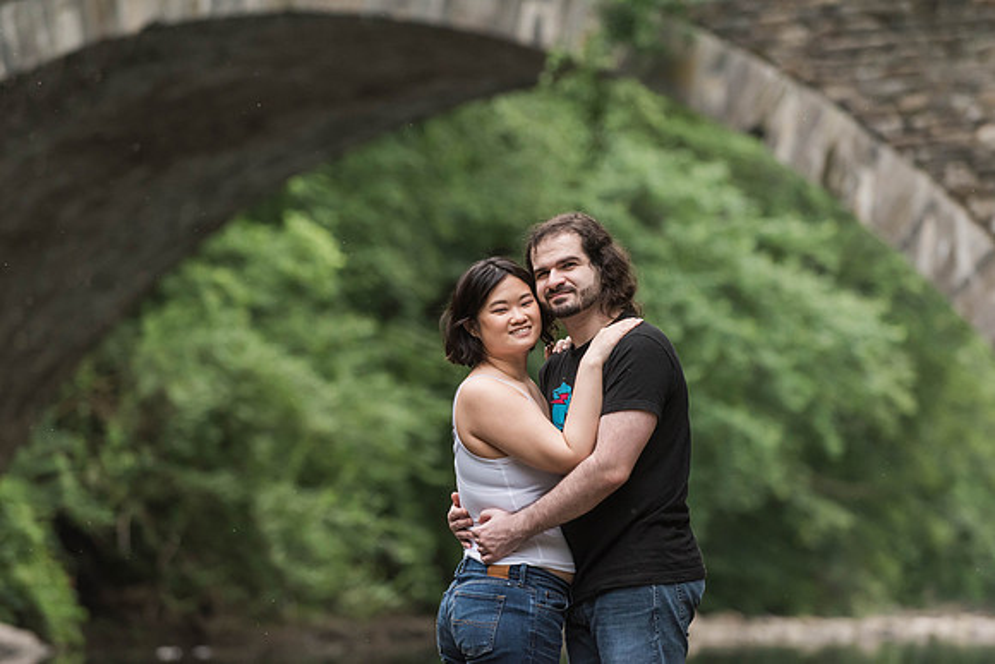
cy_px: 323
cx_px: 496
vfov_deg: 7.4
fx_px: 5158
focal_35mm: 187
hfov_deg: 11.0
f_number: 4
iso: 1600
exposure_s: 1/320
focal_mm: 180
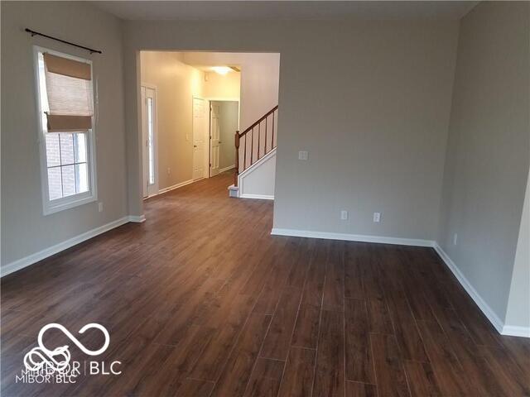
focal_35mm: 26
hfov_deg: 67.3
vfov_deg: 53.1
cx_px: 265
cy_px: 198
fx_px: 398
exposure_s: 1/24
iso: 100
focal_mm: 4.2
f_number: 1.7
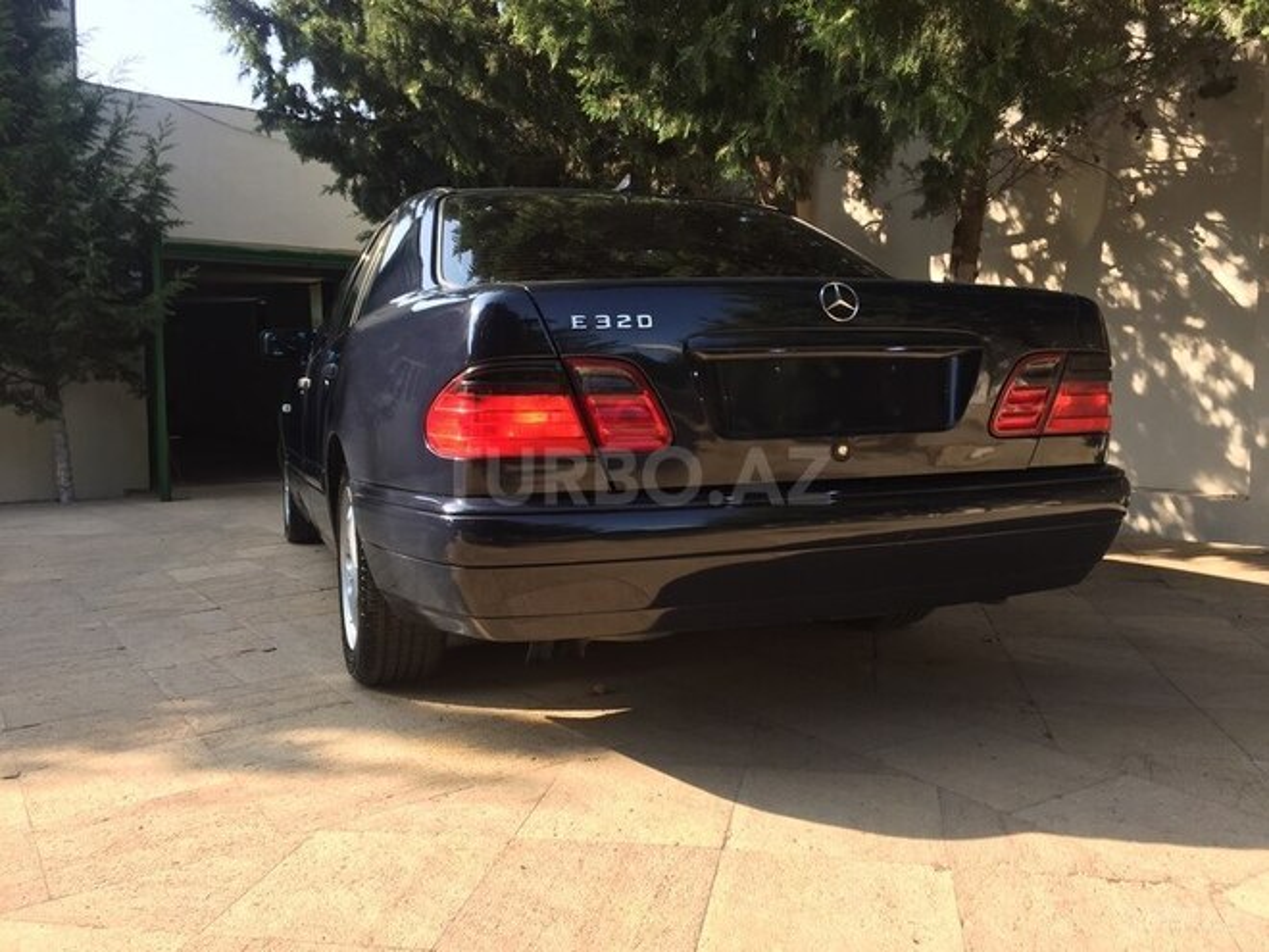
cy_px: 476
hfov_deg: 61.7
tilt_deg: -4.9
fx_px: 1063
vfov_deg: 48.2
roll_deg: +0.1
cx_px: 634
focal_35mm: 29
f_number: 2.2
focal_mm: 4.15
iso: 32
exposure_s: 1/347
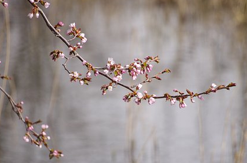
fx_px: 3758
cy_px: 95
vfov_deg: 2.5
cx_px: 138
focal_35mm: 549
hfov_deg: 3.8
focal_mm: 300
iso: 400
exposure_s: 1/250
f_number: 5.6
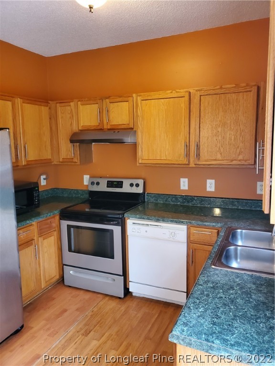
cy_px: 183
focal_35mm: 26
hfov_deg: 53.1
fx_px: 275
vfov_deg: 67.3
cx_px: 138
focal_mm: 4.3
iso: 320
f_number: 1.5
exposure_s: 1/39
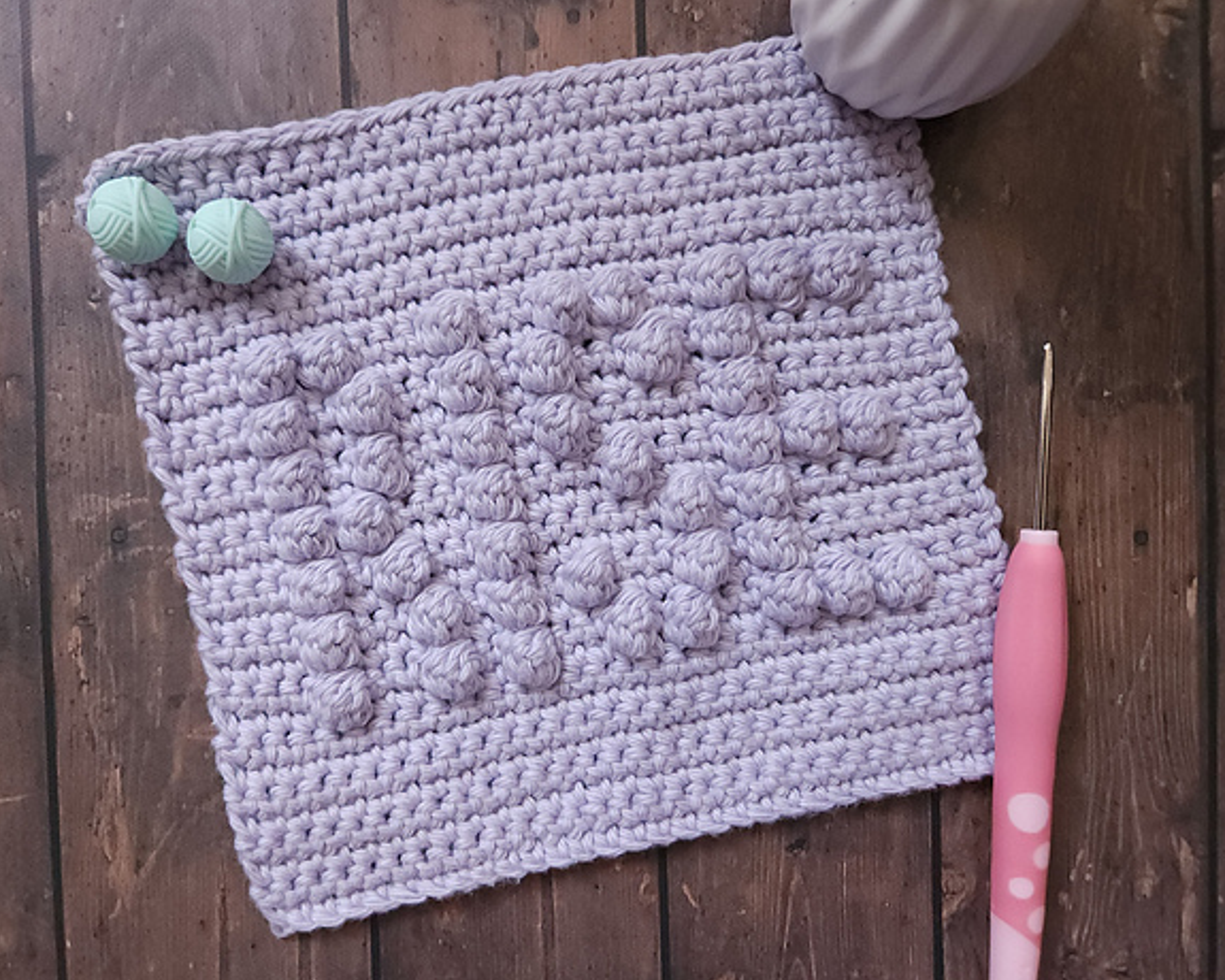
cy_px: 486
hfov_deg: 68.0
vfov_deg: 56.8
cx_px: 556
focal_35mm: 25
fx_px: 906
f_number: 1.8
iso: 800
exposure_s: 1/350
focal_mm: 5.4
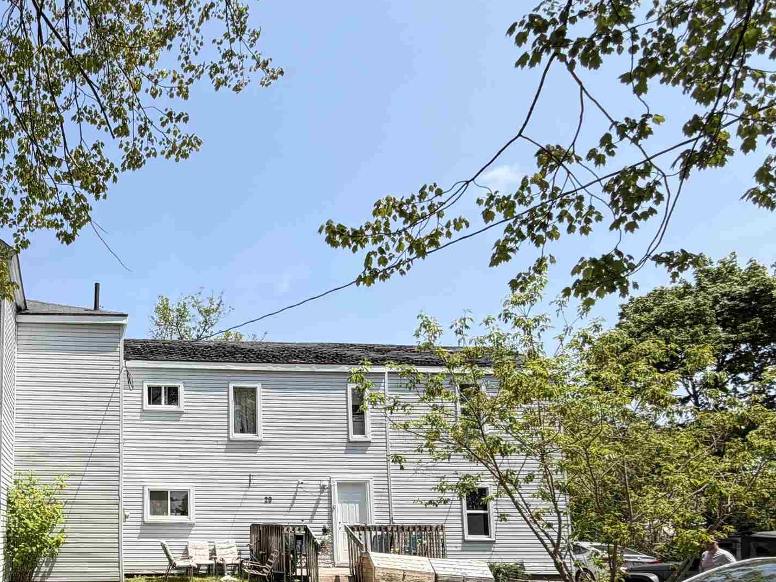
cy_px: 448
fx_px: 672
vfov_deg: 44.9
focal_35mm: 30
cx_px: 110
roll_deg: -0.3
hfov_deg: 54.0
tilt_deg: +7.5
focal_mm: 2.22
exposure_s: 1/770
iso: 25
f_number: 2.2
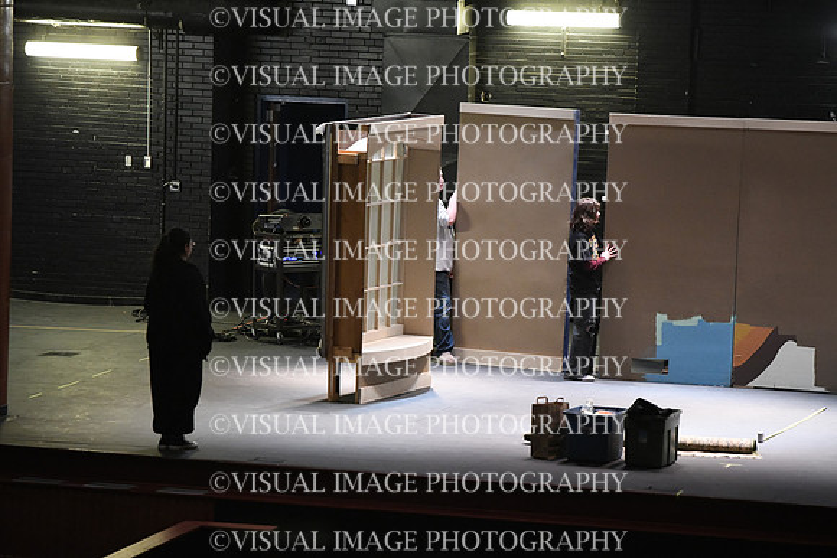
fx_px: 4651
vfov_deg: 6.9
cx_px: 418
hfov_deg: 10.3
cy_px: 279
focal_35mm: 200
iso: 10000
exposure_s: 1/320
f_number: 2.8
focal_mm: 200
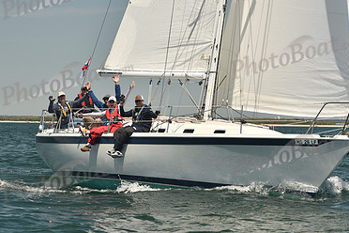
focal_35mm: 156
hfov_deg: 13.2
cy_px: 117
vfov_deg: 8.8
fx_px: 1512
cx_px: 183
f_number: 6.3
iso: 250
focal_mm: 100
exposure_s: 1/800
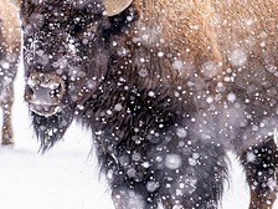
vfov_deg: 1.2
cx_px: 19
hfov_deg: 1.7
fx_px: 9629
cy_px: 10
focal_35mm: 1199
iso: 1400
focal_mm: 400
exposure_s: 1/400
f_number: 9
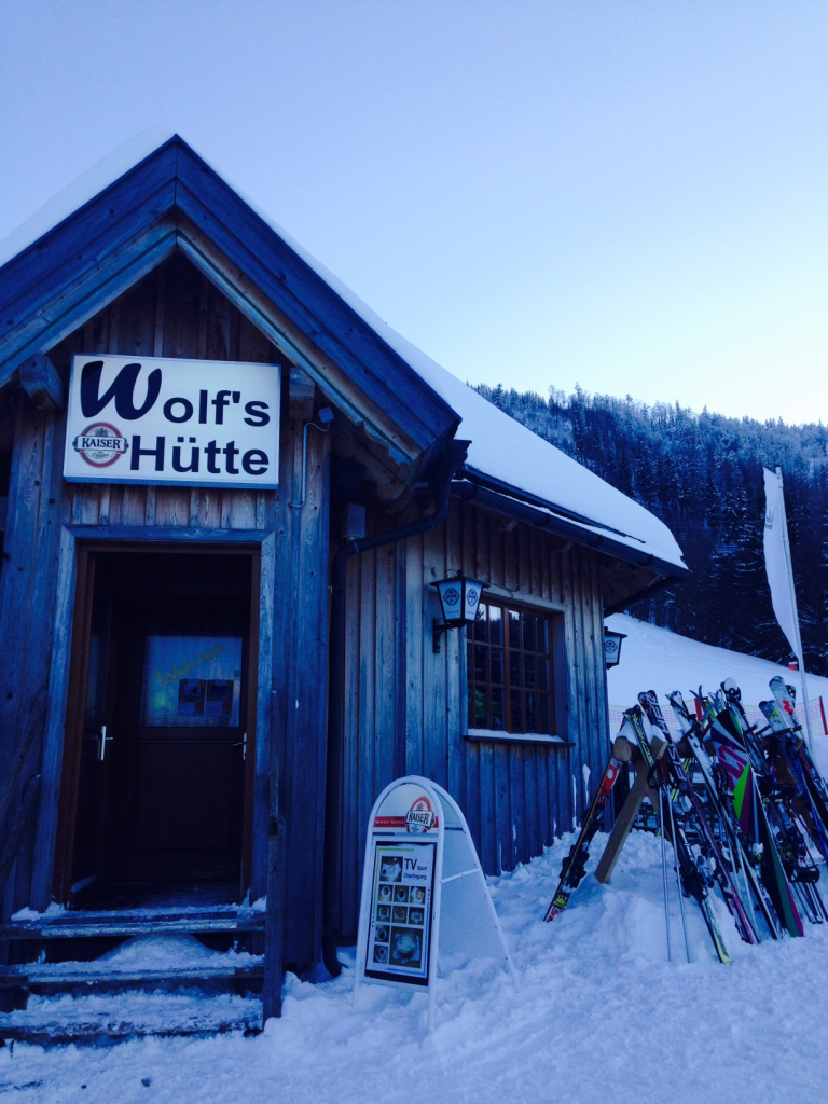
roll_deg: +1.5
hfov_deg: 42.9
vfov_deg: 55.4
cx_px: 414
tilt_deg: +14.7
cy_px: 552
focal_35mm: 33
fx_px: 1052
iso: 50
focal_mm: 4.12
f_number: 2.4
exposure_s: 1/345
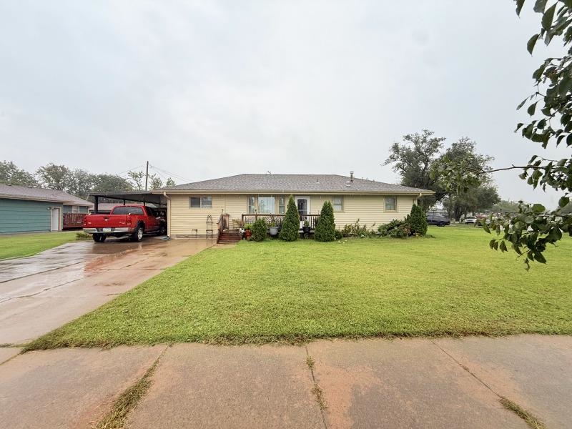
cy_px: 214
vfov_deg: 85.7
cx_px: 286
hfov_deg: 102.1
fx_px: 231
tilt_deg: +1.0
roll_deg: -0.2
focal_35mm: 14
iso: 50
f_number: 2.2
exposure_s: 1/631
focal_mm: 2.22
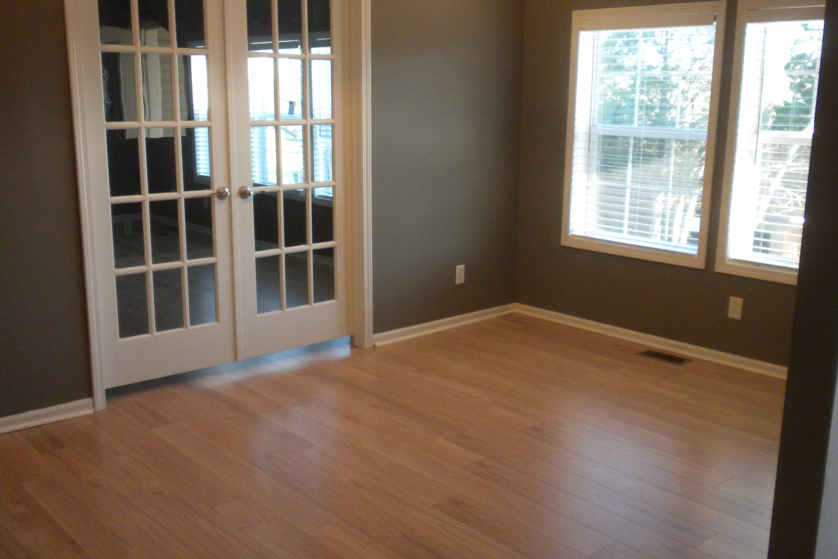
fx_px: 908
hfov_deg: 49.6
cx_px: 419
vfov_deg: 34.2
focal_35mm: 39
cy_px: 265
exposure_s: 1/58.1
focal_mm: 6.6
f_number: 3.5
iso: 392
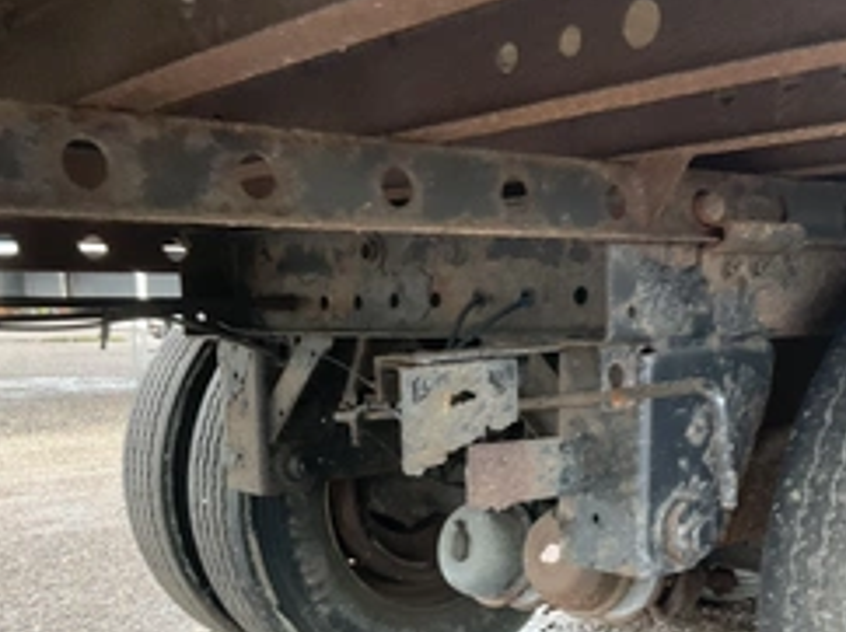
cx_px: 472
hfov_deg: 39.6
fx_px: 1172
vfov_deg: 29.8
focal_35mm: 48
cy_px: 468
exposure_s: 1/120
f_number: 1.8
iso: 64
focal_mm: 3
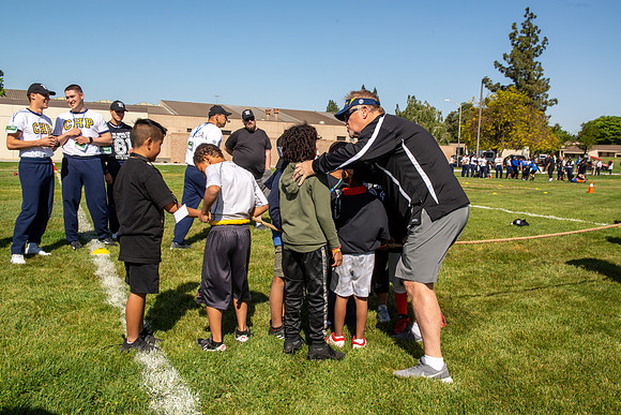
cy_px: 208
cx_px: 310
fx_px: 559
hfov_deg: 58.1
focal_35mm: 32
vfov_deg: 40.6
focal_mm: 32
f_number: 11
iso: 100
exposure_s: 1/160
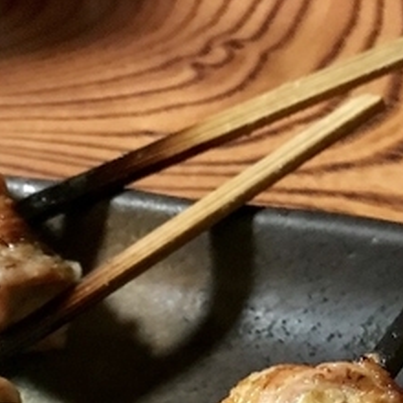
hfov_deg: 19.3
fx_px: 1185
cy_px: 542
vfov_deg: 17.9
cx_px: 181
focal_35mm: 90
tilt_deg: -51.8
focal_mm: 3.99
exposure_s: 1/6
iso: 80
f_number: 1.8
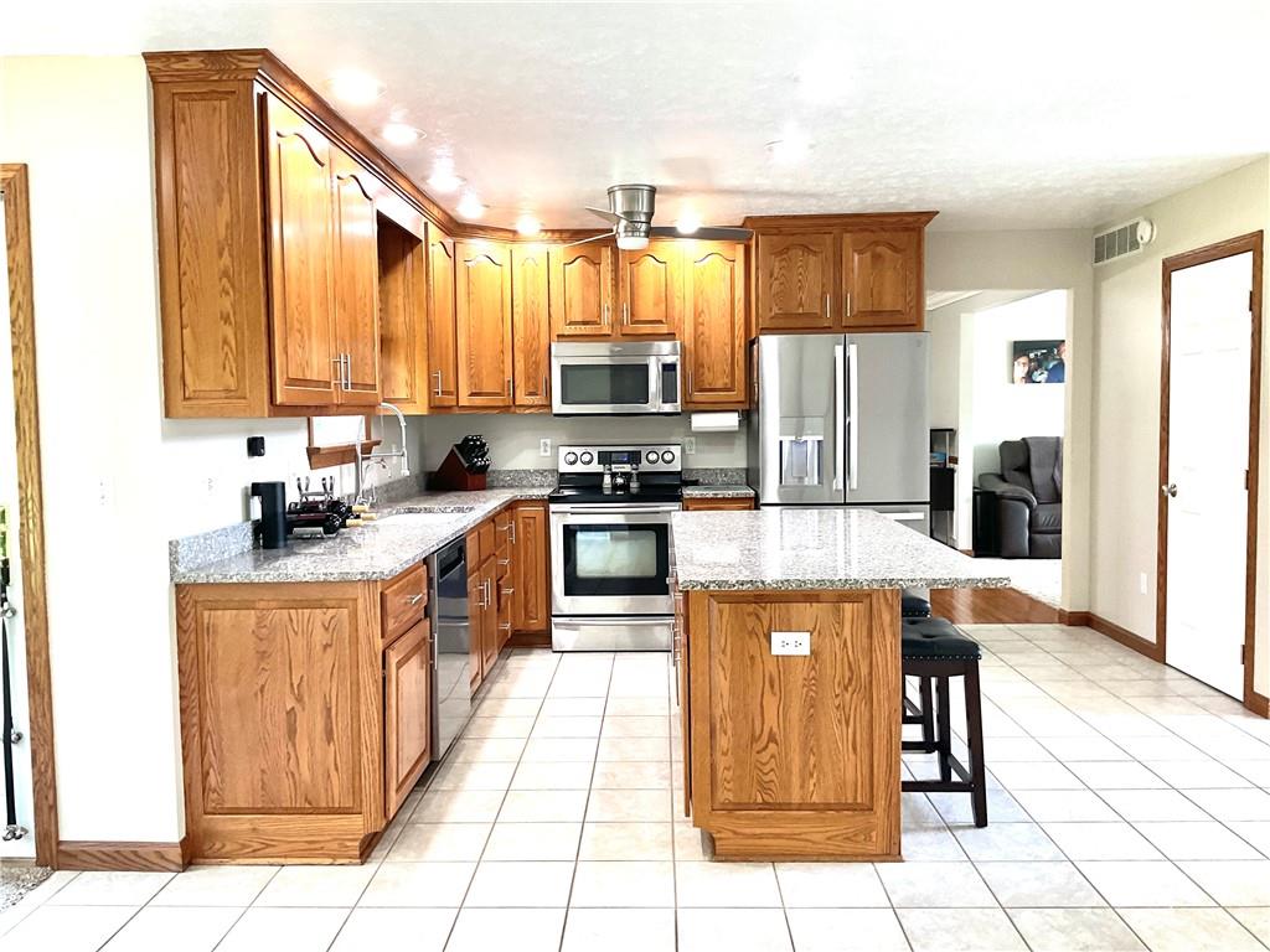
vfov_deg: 48.2
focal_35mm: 29
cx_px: 635
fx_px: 1064
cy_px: 476
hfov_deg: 61.7
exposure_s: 1/60
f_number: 1.8
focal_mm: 3
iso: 80
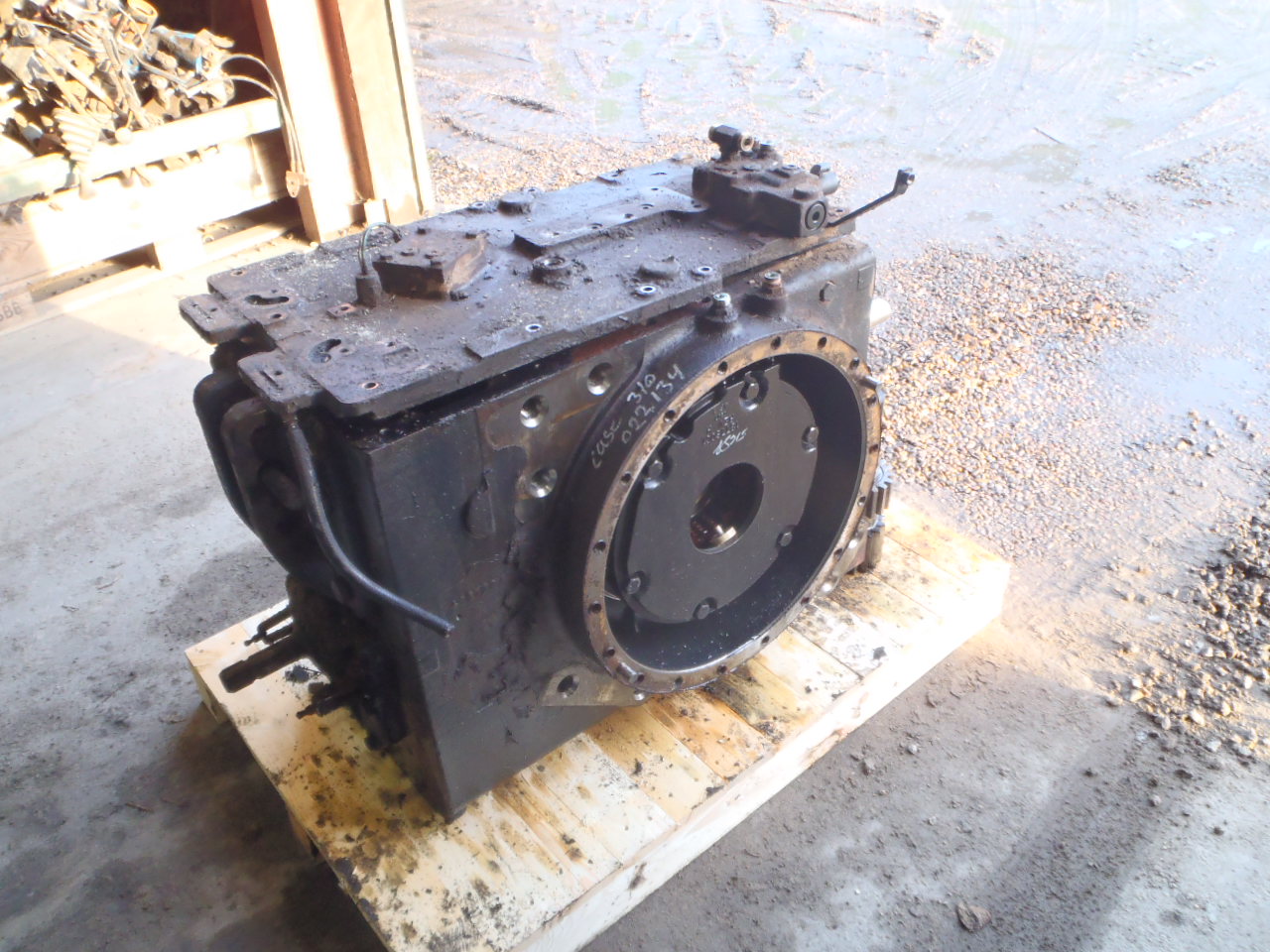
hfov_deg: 63.4
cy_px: 476
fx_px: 1027
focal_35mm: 28
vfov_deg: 49.7
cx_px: 635
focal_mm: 5
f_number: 3.5
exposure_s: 1/15
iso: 200
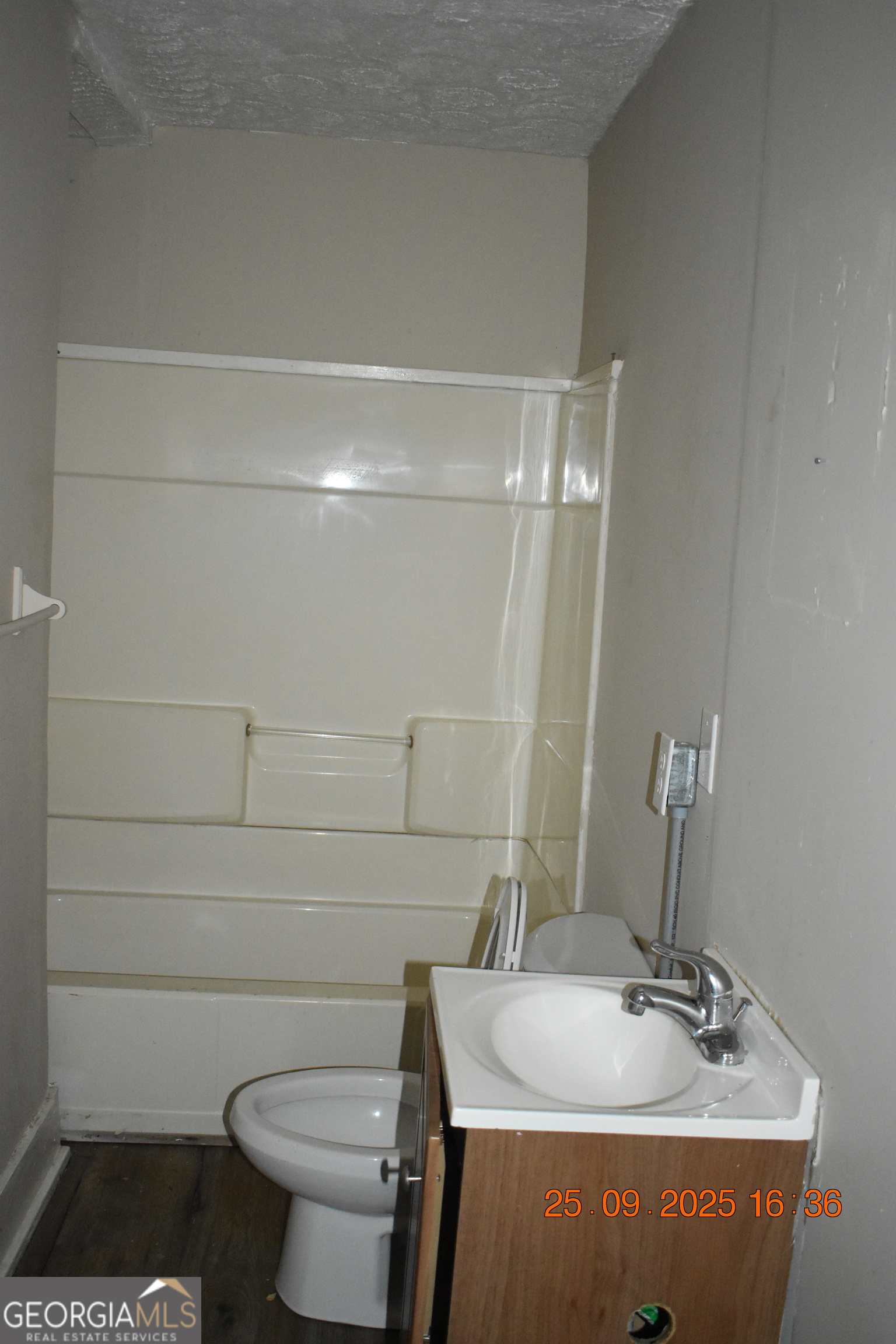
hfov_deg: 38.4
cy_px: 672
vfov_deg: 55.1
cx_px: 448
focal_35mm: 34
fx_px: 1288
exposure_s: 1/60
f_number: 3.8
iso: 3600
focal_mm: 23
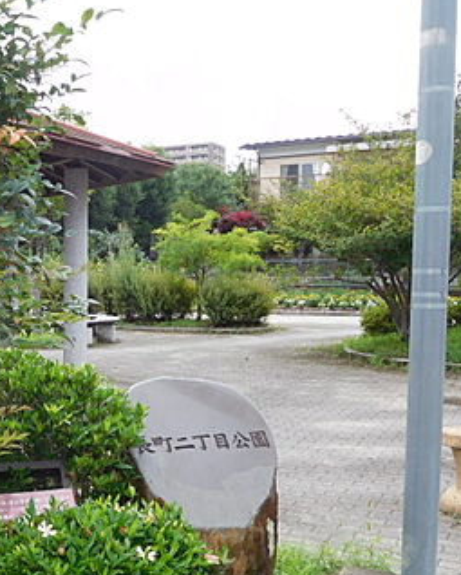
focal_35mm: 46
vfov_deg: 40.2
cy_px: 340
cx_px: 42
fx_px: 783
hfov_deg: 31.2
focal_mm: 4.5
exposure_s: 1/400
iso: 125
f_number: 3.4
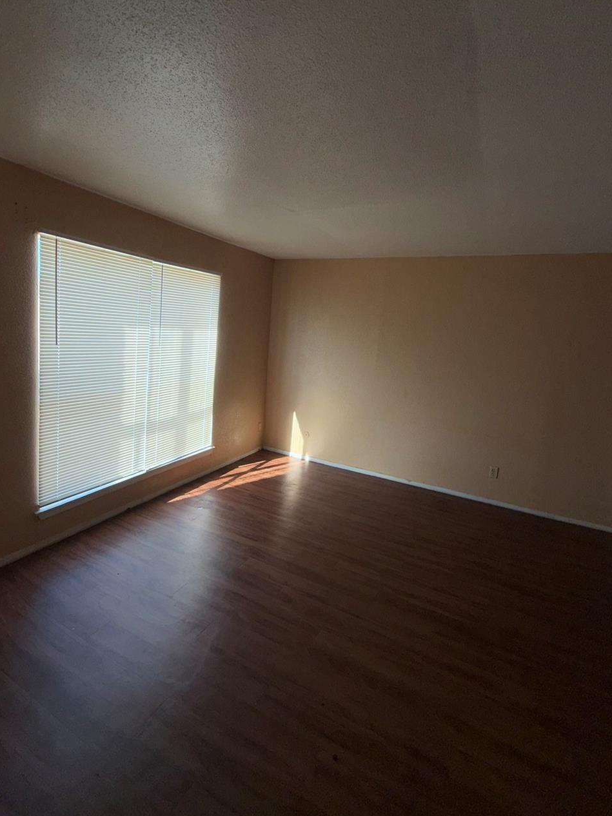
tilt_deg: -7.6
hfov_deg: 74.7
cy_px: 376
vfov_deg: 90.8
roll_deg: -3.6
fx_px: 401
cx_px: 287
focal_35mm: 17
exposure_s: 1/149
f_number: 2.2
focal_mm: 2.22
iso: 16
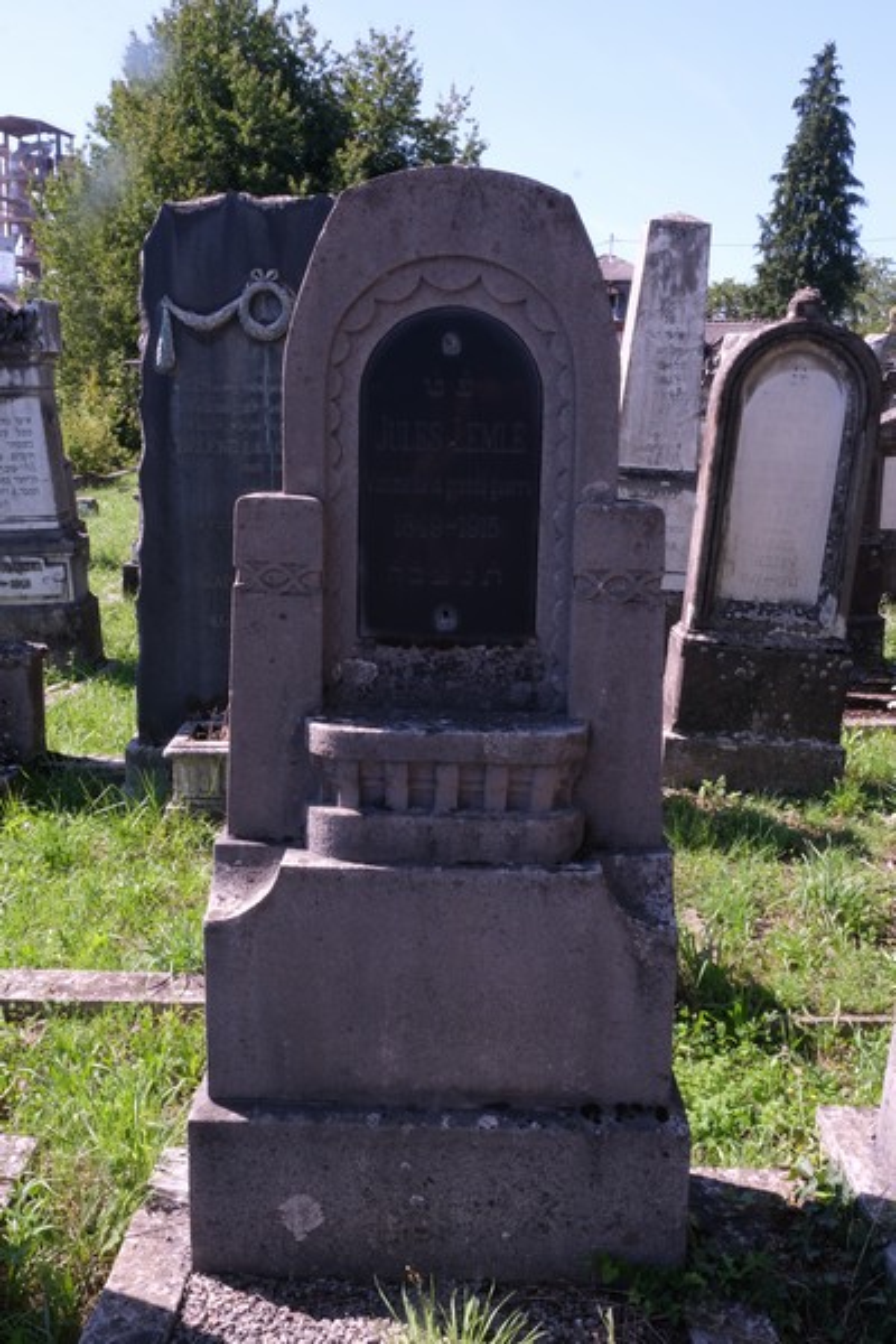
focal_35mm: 32
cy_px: 672
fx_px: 1195
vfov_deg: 58.7
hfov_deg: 41.1
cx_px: 448
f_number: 22
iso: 400
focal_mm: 21.4
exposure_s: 1/30
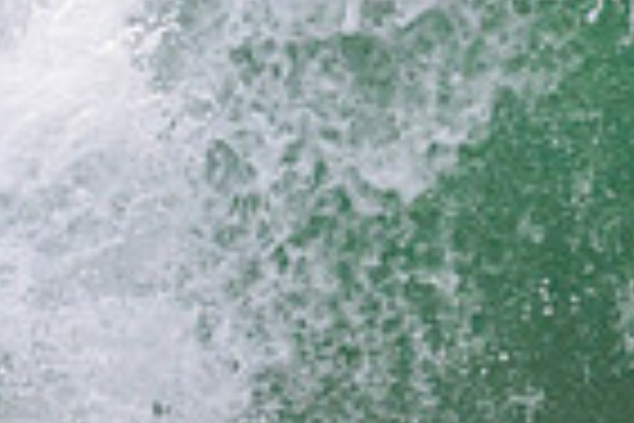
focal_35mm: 3293
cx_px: -544
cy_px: 25
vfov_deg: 0.4
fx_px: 57989
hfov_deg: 0.6
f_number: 11
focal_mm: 800
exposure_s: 1/2000
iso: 1100
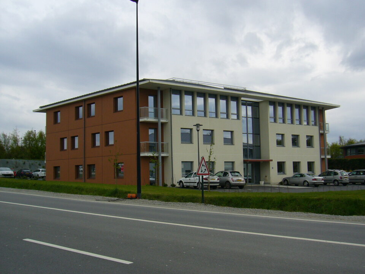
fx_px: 380
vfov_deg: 39.7
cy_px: 137
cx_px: 182
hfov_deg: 51.4
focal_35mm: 36
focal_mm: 5.8
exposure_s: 1/250
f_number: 5.6
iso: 80
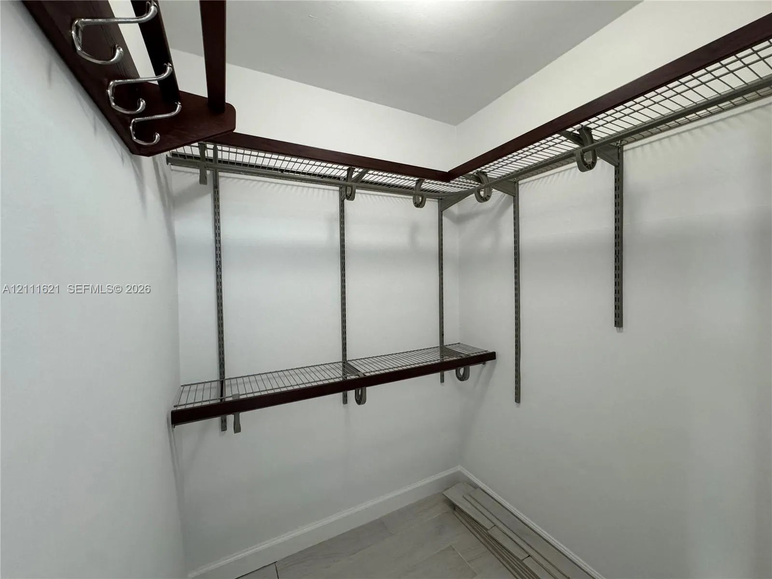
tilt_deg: -2.8
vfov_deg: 85.7
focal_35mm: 14
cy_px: 290
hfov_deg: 102.1
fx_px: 312
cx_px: 386
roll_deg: +1.4
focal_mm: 2.22
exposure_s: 1/120
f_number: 2.2
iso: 250
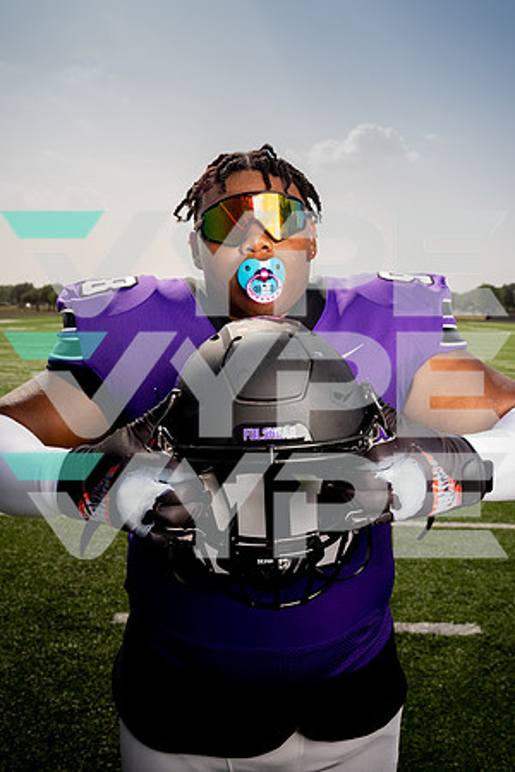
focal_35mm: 36
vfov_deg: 53.1
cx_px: 258
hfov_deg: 36.9
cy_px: 386
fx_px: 772
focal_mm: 36
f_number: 8
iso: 50
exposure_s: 1/250
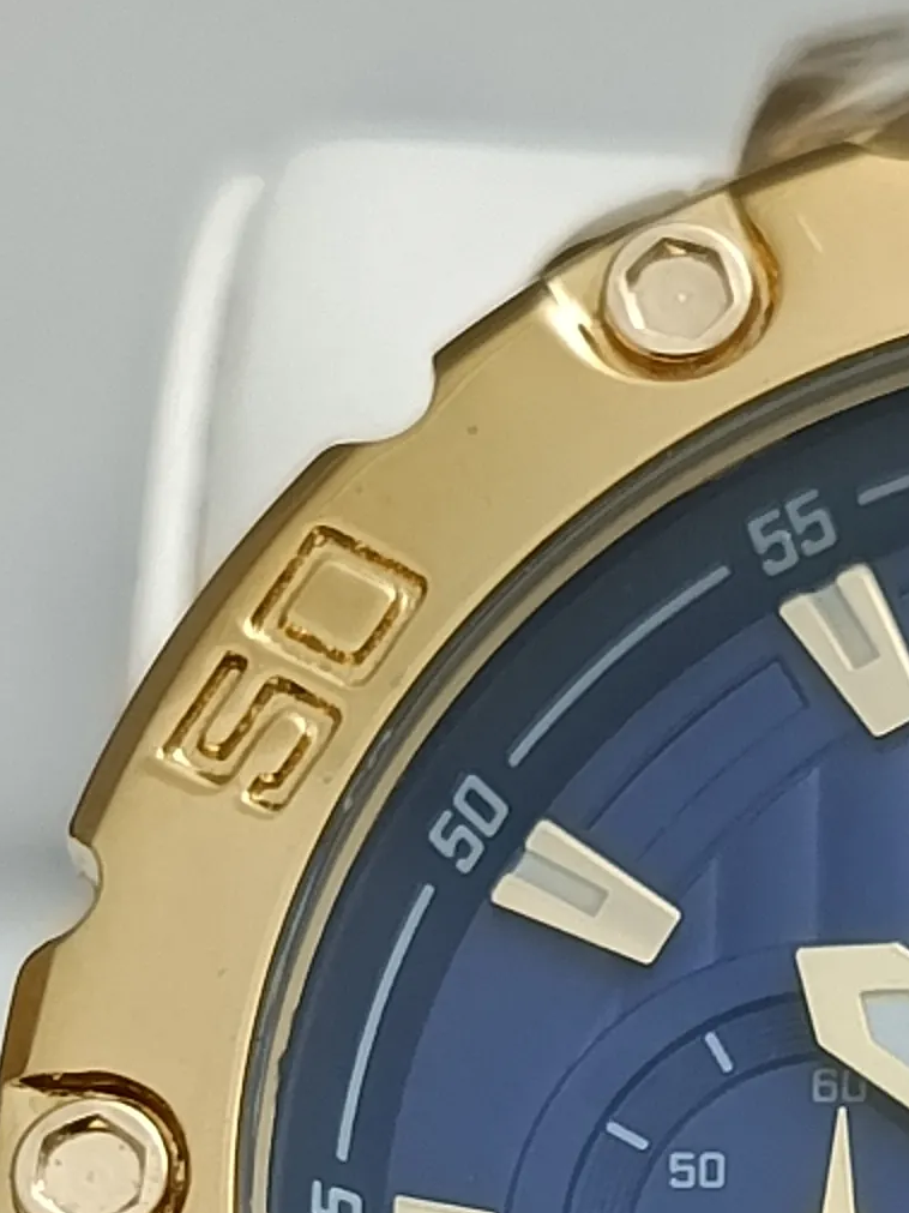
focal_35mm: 190
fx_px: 6654
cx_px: 1161
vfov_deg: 10.2
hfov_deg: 7.7
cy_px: 1586
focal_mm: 5.24
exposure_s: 1/100
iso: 361
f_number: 1.7
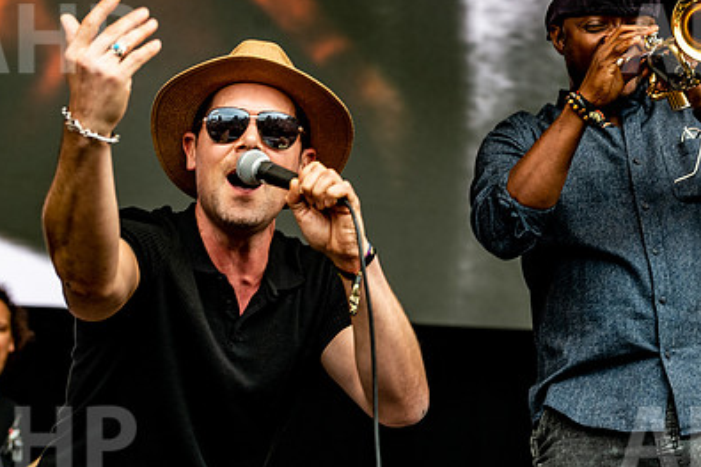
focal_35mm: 154
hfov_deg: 13.3
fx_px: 2997
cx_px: 482
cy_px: 181
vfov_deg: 8.9
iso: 180
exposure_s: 1/500
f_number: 4.5
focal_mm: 86
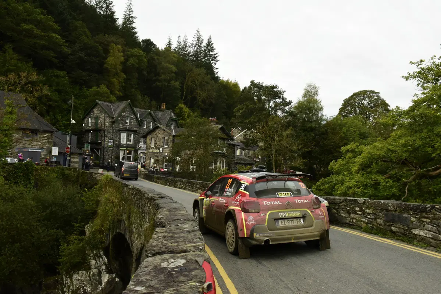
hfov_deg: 60.3
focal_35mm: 31
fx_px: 380
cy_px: 147
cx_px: 220
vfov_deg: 42.3
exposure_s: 1/250
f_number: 11
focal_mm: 31
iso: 2500
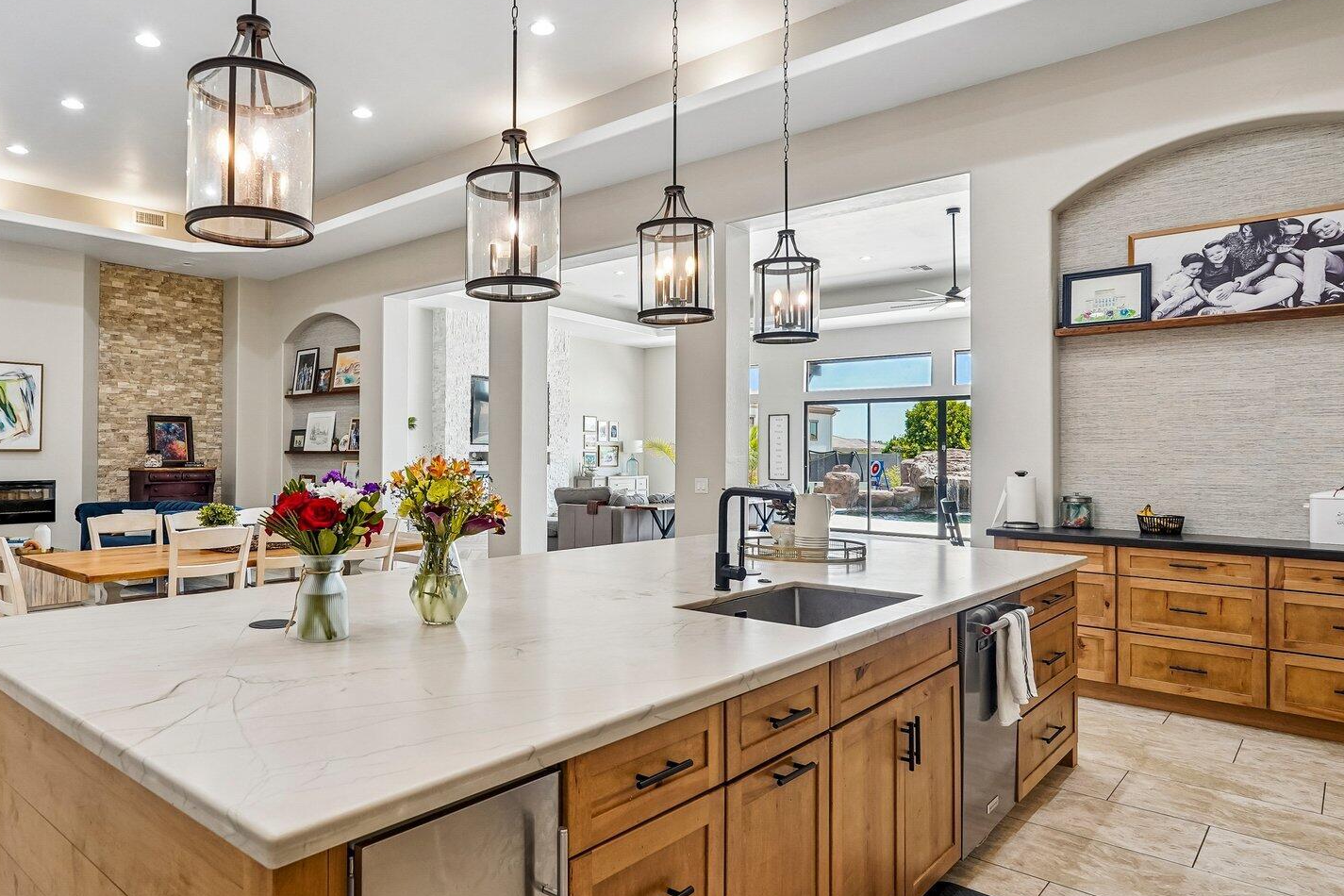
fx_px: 885
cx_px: 506
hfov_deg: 73.2
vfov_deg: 53.7
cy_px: 433
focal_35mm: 24
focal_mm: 16.5
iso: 400
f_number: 8
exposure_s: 1/30
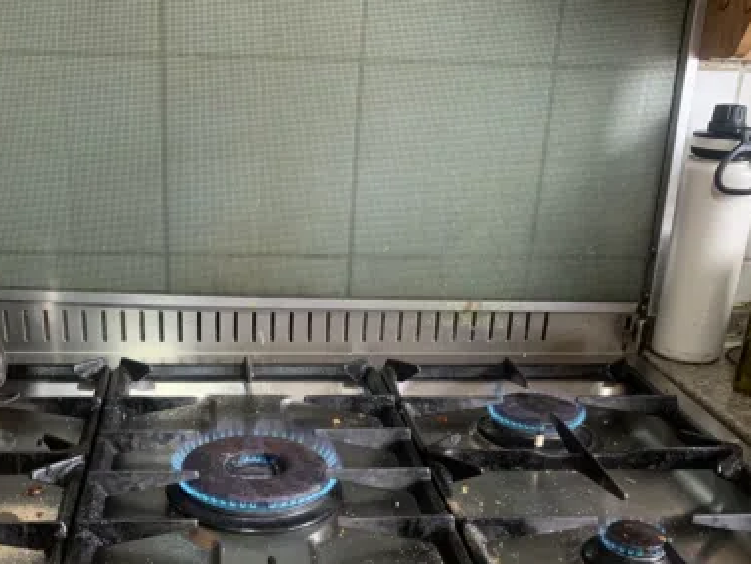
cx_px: 288
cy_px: 445
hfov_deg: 42.6
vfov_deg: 32.1
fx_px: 955
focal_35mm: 44
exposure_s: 1/60
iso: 400
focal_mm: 4.25
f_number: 1.8
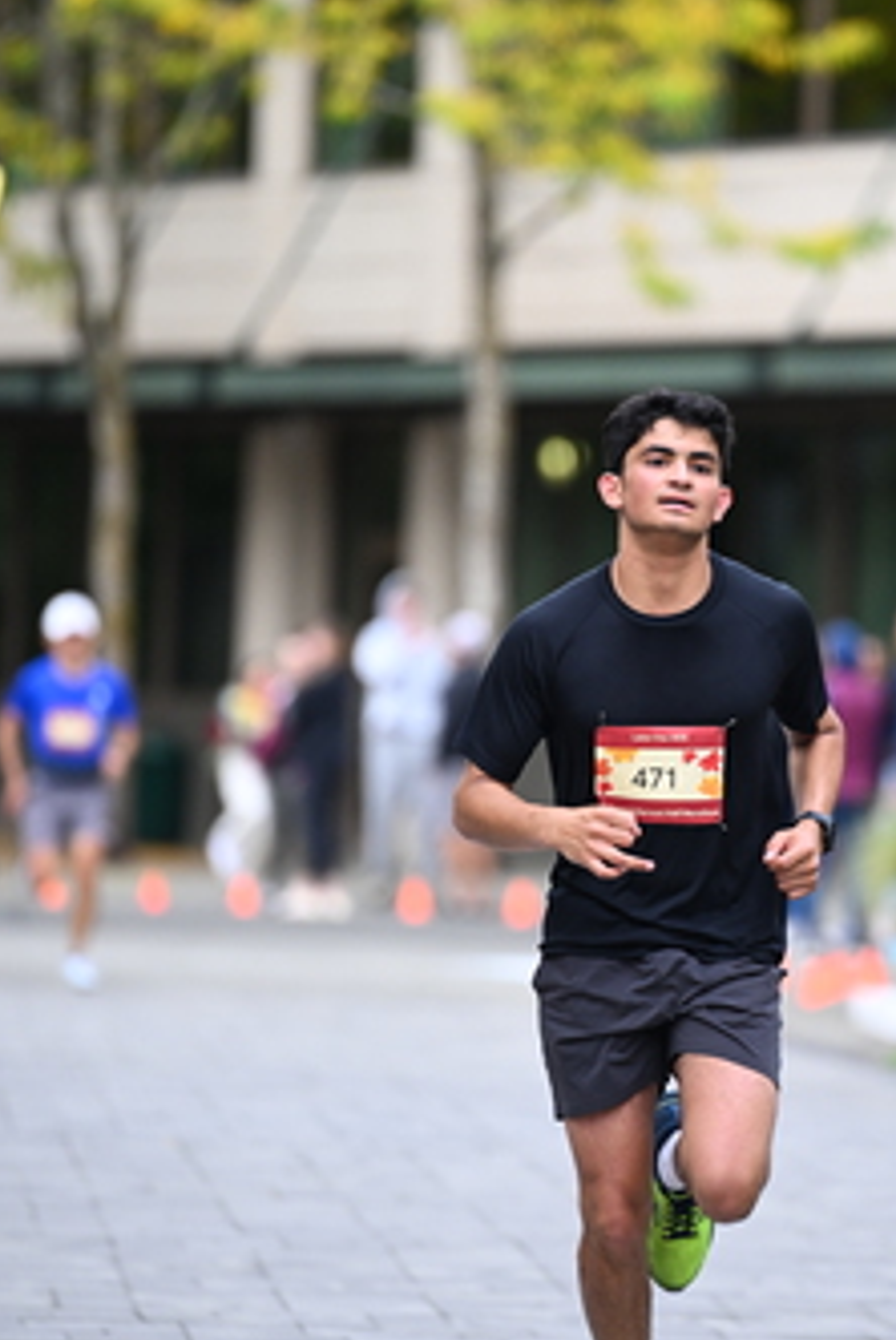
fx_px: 12331
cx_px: 733
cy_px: 662
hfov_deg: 4.2
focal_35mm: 331
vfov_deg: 6.2
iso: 1000
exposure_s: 1/1600
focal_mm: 200
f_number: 2.8
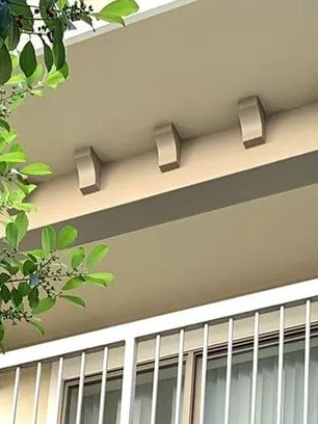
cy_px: 699
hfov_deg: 16.9
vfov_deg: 18.8
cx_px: 214
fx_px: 1066
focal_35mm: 87
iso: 25
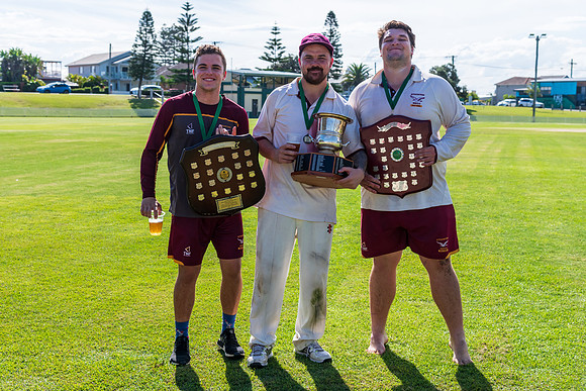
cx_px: 293
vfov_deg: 26.0
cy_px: 196
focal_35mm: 52
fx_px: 847
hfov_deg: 38.2
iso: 400
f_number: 6.3
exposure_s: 1/2000
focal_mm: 52
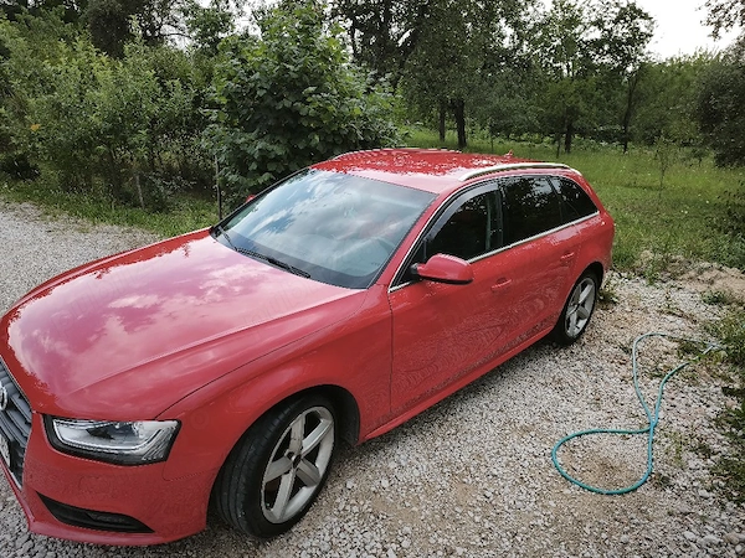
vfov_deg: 58.9
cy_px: 279
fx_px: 495
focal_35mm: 23
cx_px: 372
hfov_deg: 73.9
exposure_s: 1/417
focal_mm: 6.45
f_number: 1.62
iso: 50
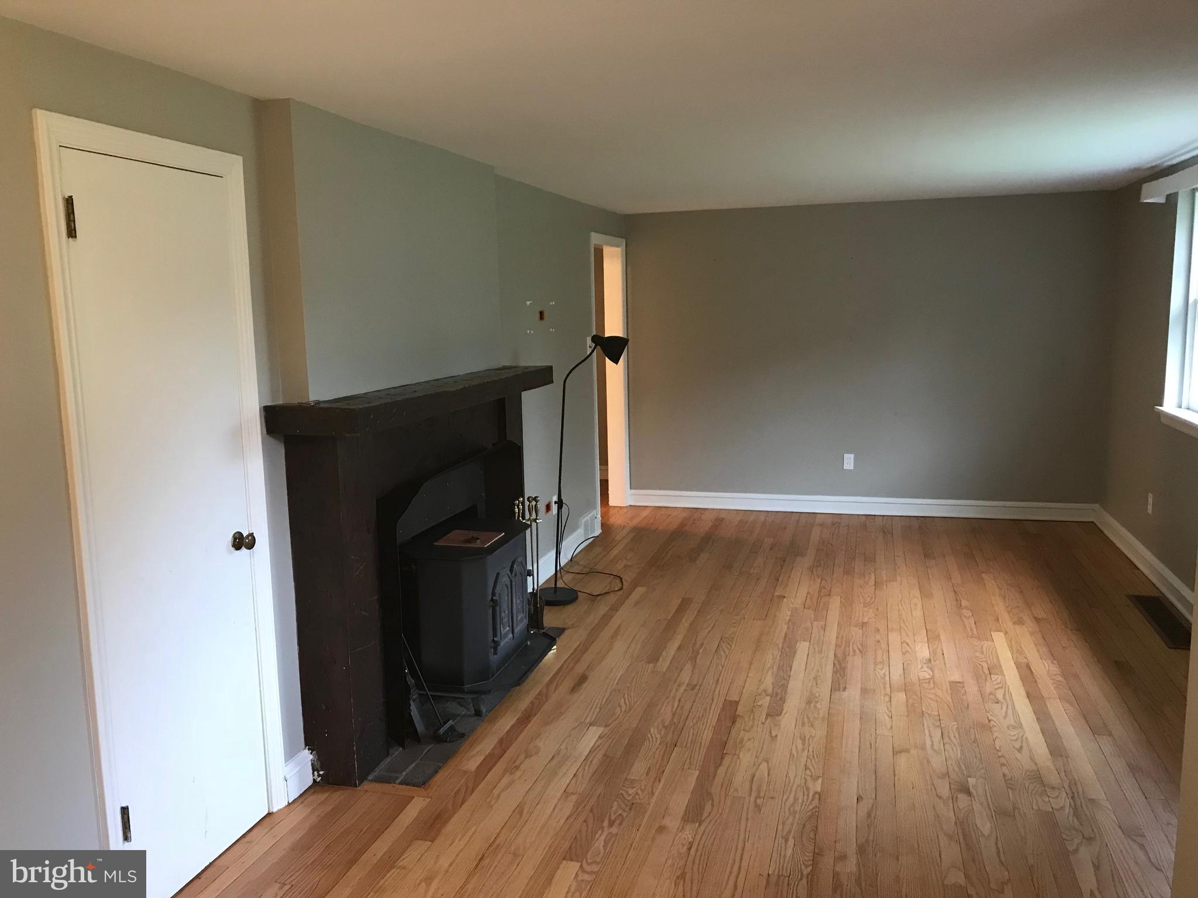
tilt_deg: -8.7
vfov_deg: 49.7
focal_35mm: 28
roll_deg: +1.2
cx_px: 599
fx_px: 969
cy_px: 449
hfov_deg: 63.4
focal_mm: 3.99
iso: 64
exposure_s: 1/15
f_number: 1.8
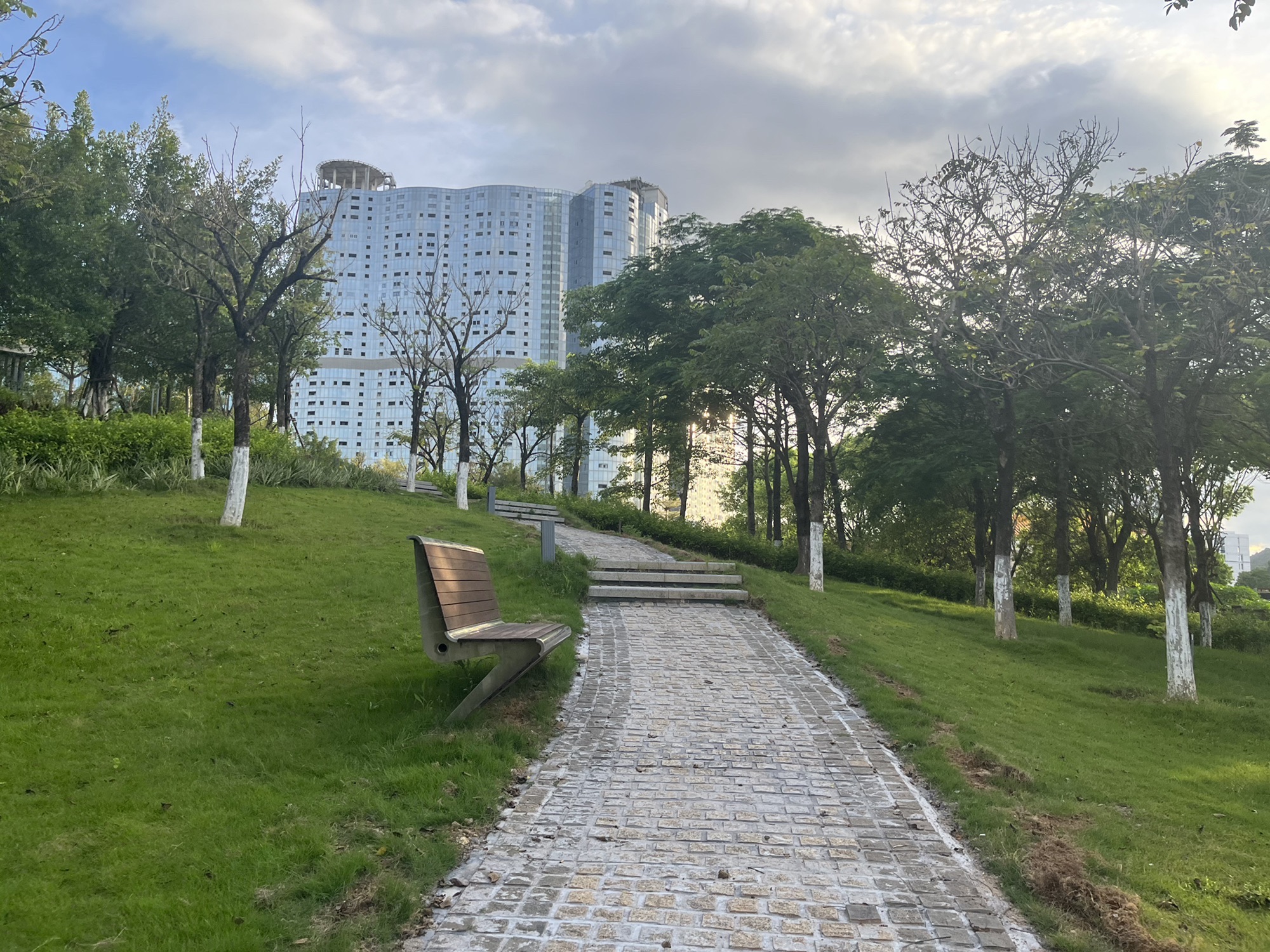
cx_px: 635
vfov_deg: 53.1
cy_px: 476
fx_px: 954
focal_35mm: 26
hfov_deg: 67.3
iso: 50
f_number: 1.6
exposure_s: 1/845
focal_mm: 5.1
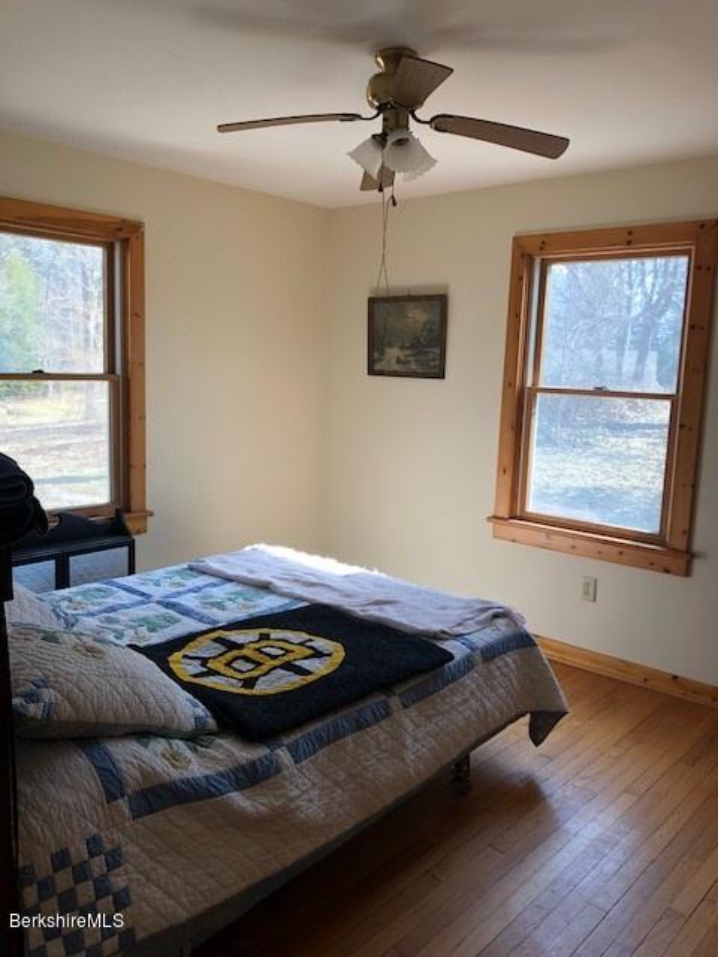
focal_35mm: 28
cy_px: 478
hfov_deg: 49.7
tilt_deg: -7.6
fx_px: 774
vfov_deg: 63.4
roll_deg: -1.2
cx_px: 359
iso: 64
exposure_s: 1/120
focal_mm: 3.99
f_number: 1.8
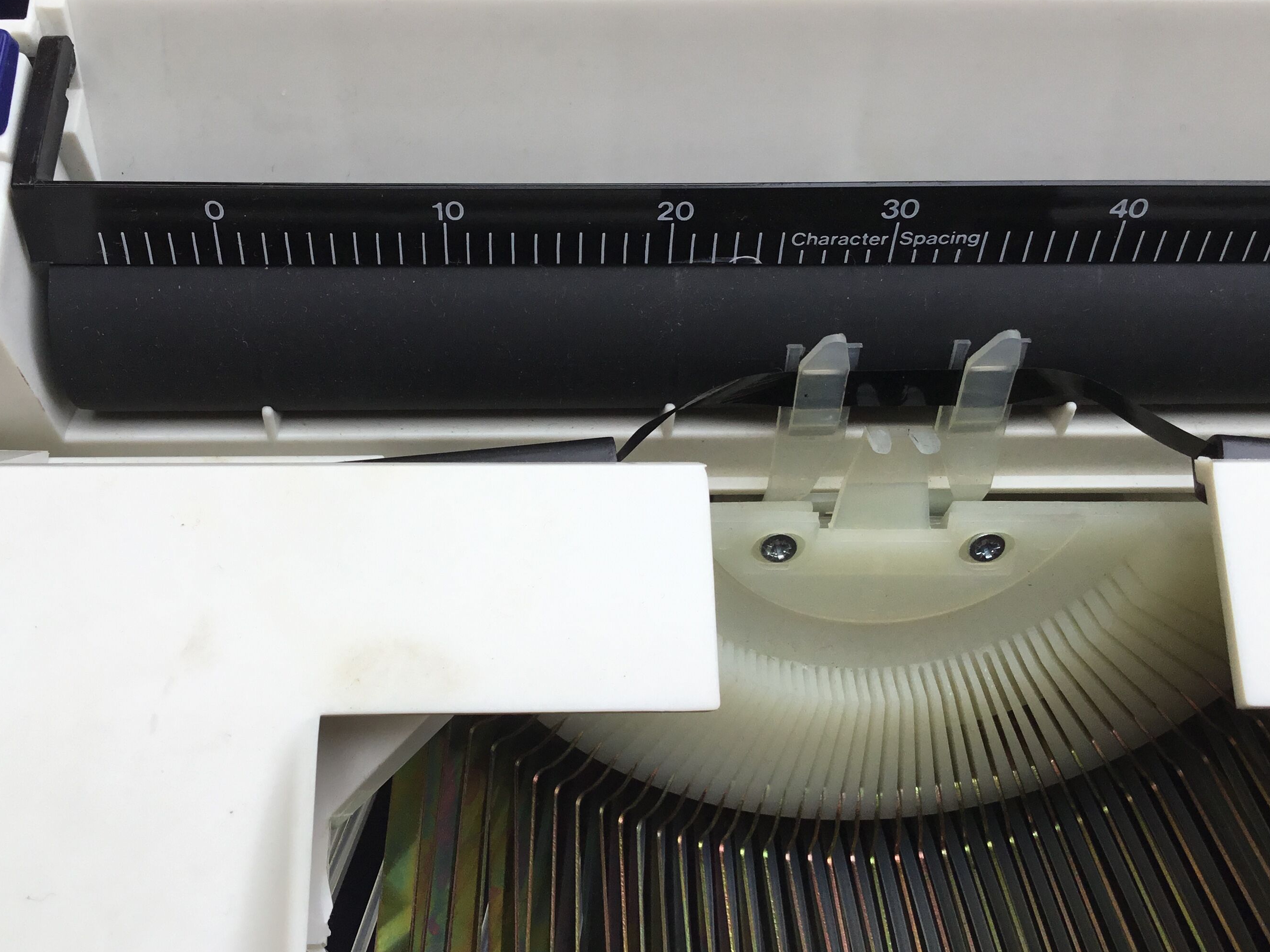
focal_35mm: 38
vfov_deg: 37.7
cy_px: 454
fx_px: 1394
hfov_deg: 48.8
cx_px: 547
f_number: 2.4
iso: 25
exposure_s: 1/264
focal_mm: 3.3
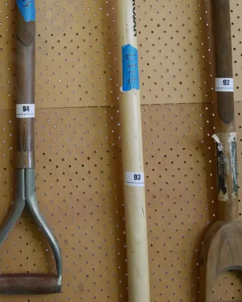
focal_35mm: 69
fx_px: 618
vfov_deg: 26.7
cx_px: 38
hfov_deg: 21.8
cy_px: 39
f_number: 4.2
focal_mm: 18
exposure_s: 1/10
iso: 3200
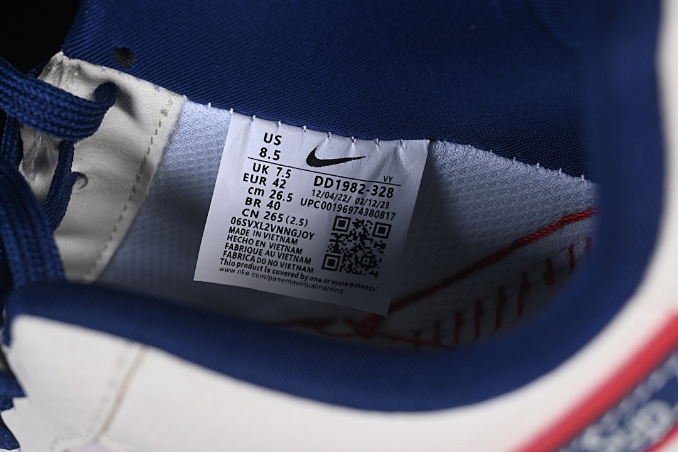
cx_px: 339
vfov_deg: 18.2
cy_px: 226
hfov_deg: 27.0
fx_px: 1412
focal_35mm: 75
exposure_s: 1/80
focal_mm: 50
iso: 160
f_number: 7.1
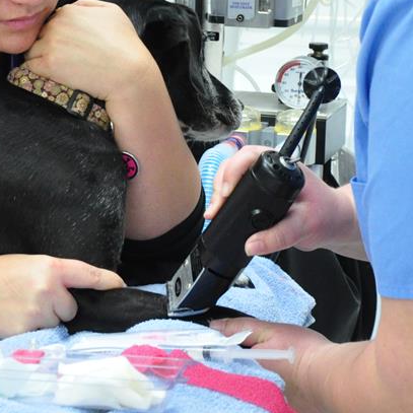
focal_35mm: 128
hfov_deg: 13.6
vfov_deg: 13.5
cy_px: 24
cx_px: 181
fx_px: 1728
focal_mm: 34
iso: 1600
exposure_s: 1/160
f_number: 6.3
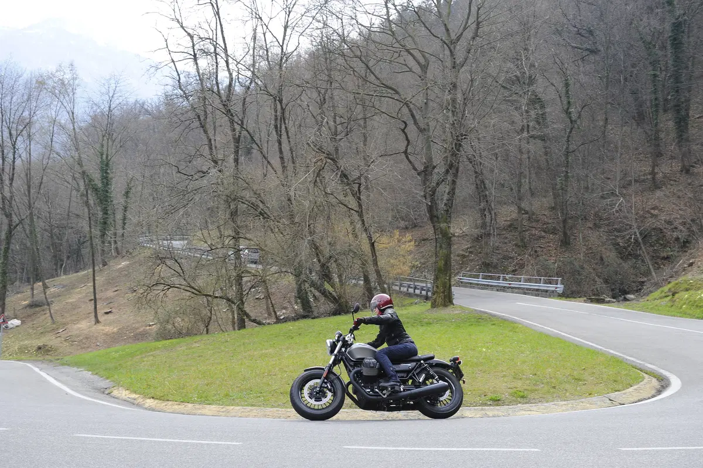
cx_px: 352
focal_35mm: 50
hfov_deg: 39.6
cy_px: 234
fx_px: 976
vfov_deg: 27.0
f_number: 5.6
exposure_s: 1/400
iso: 400
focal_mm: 50
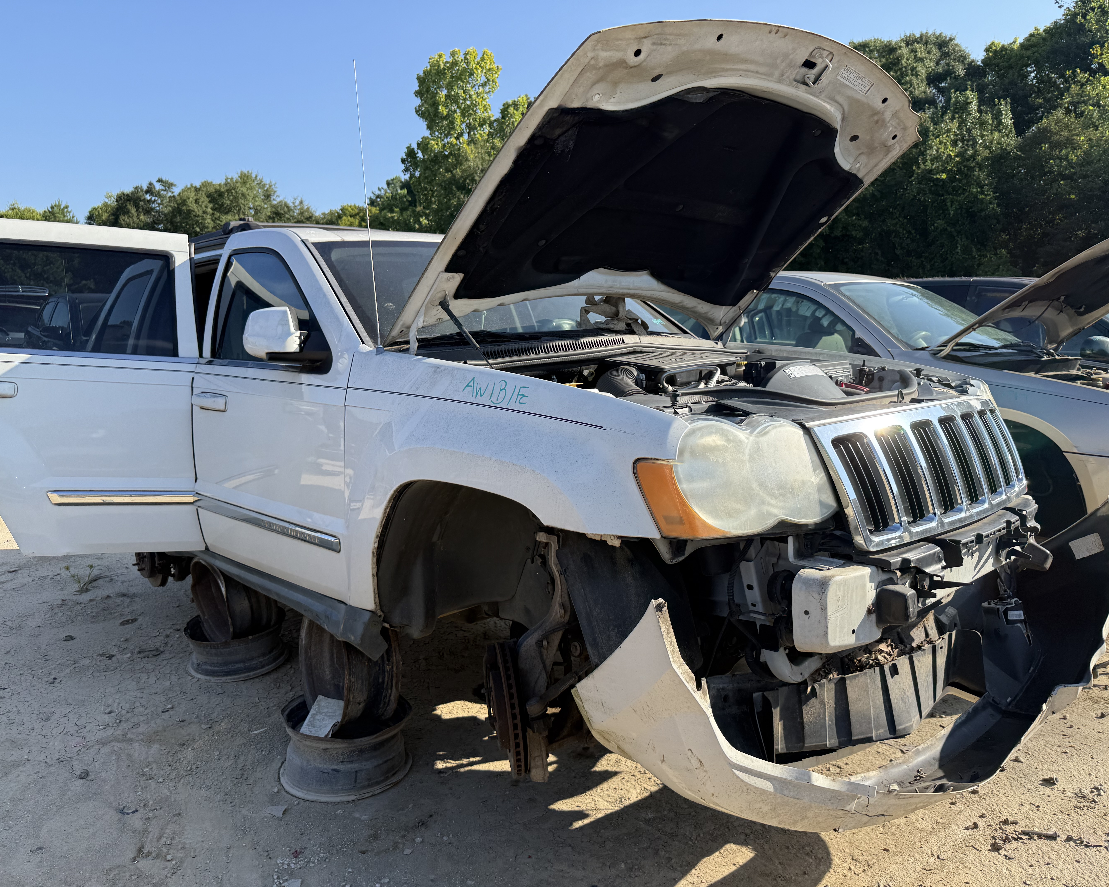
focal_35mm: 25
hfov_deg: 68.1
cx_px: 575
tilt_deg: -4.7
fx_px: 821
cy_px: 444
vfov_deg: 56.8
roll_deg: -0.7
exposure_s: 1/2000
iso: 80
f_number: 1.78
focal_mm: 6.76
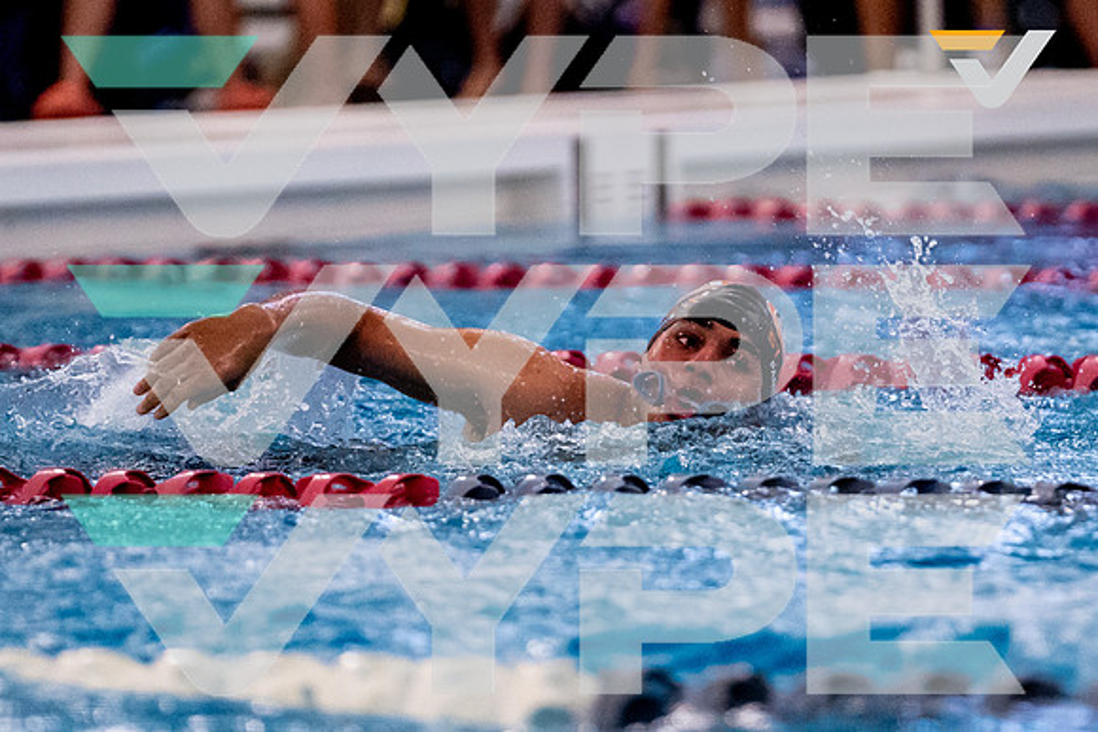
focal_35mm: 406
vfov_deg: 3.4
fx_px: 12389
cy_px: 284
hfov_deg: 5.1
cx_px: 645
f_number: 2.8
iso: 6400
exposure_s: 1/1600
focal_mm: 200
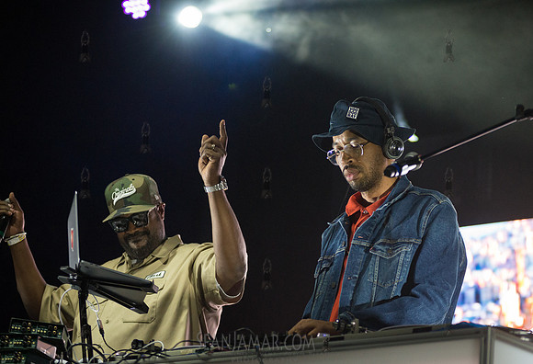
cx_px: 321
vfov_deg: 11.1
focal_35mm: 126
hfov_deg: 16.2
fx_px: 1872
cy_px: 214
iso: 3200
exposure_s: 1/500
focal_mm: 105
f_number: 3.5
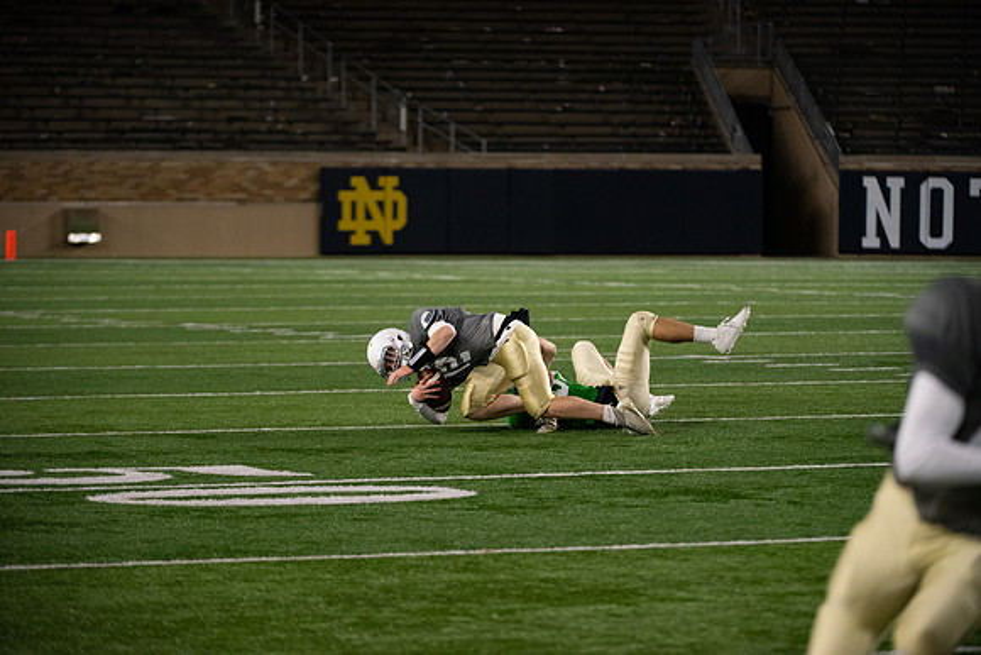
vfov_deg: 6.9
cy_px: 328
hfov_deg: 10.3
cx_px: 490
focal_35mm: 200
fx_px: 5451
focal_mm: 200
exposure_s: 1/500
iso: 3600
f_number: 4
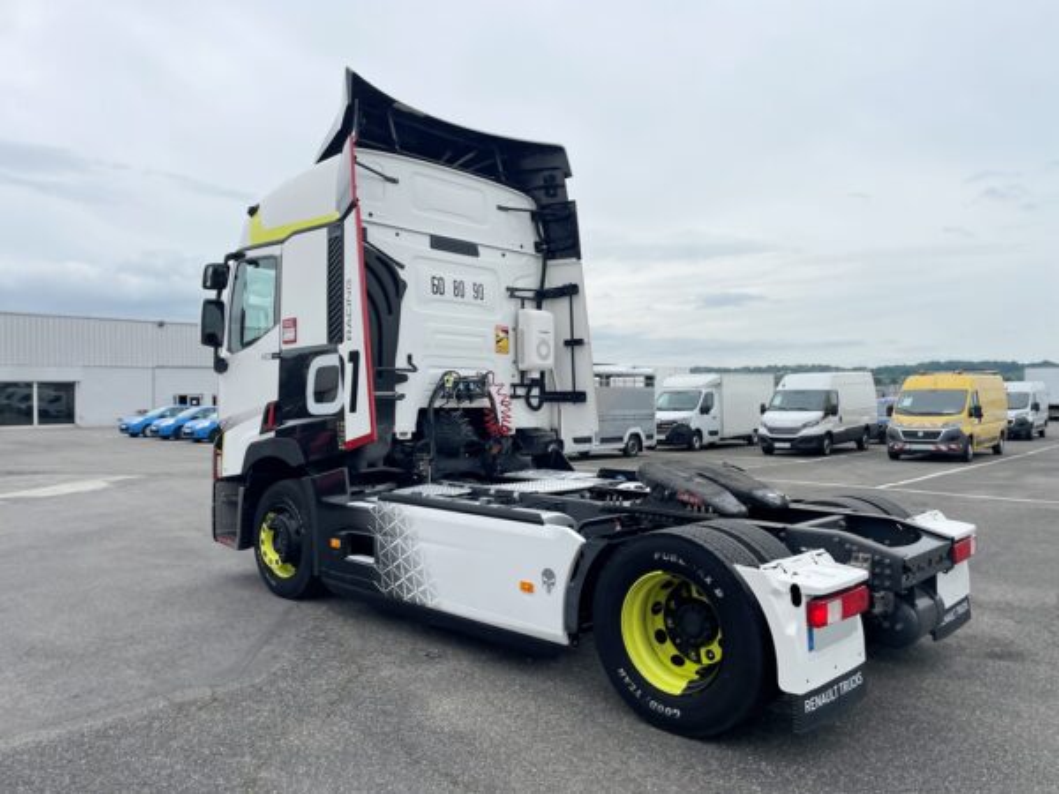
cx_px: 530
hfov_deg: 67.3
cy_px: 397
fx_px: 795
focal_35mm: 26
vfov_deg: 53.1
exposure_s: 1/2959
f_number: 1.6
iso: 32
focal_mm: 4.2
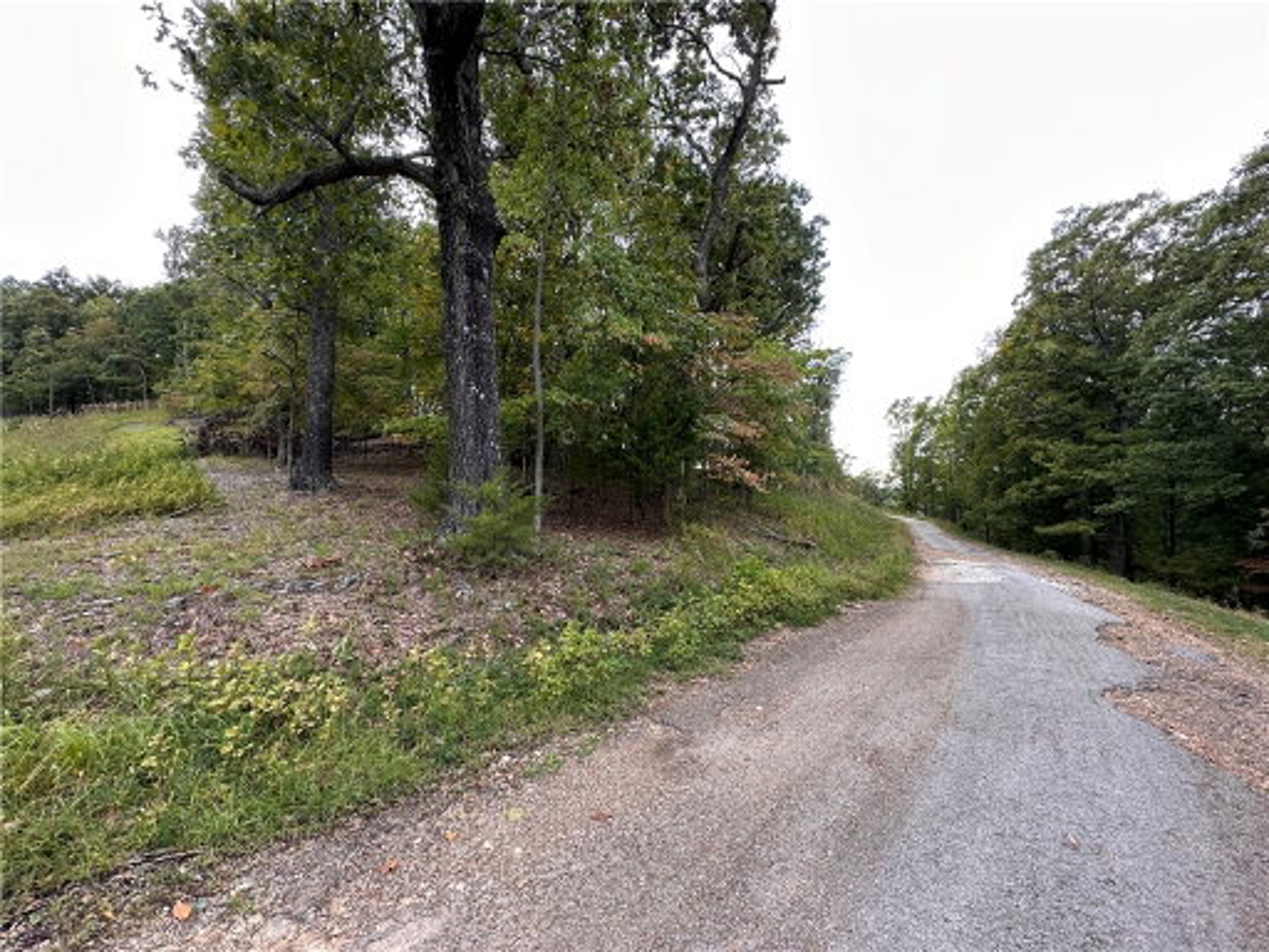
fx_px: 513
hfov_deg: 102.1
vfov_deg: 85.7
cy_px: 476
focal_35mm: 14
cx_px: 634
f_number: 2.2
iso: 64
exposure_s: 1/99
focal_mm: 2.22
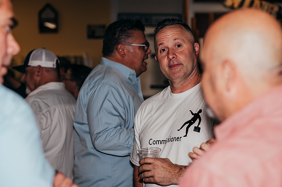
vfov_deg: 16.0
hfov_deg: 23.9
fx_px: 667
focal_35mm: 85
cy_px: 94
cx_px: 141
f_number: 3.5
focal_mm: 85
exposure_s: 1/100
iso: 125
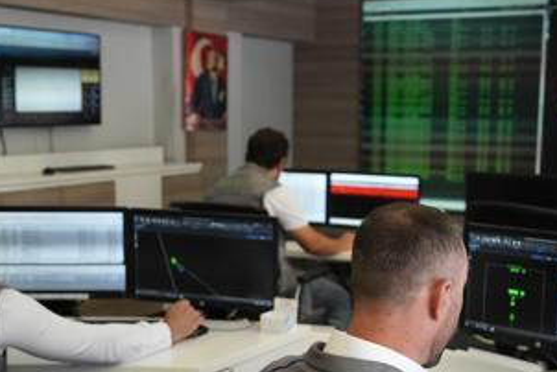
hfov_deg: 33.9
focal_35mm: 59
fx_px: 914
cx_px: 294
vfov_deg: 22.8
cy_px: 293
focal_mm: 29
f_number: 2.8
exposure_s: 1/320
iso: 4000
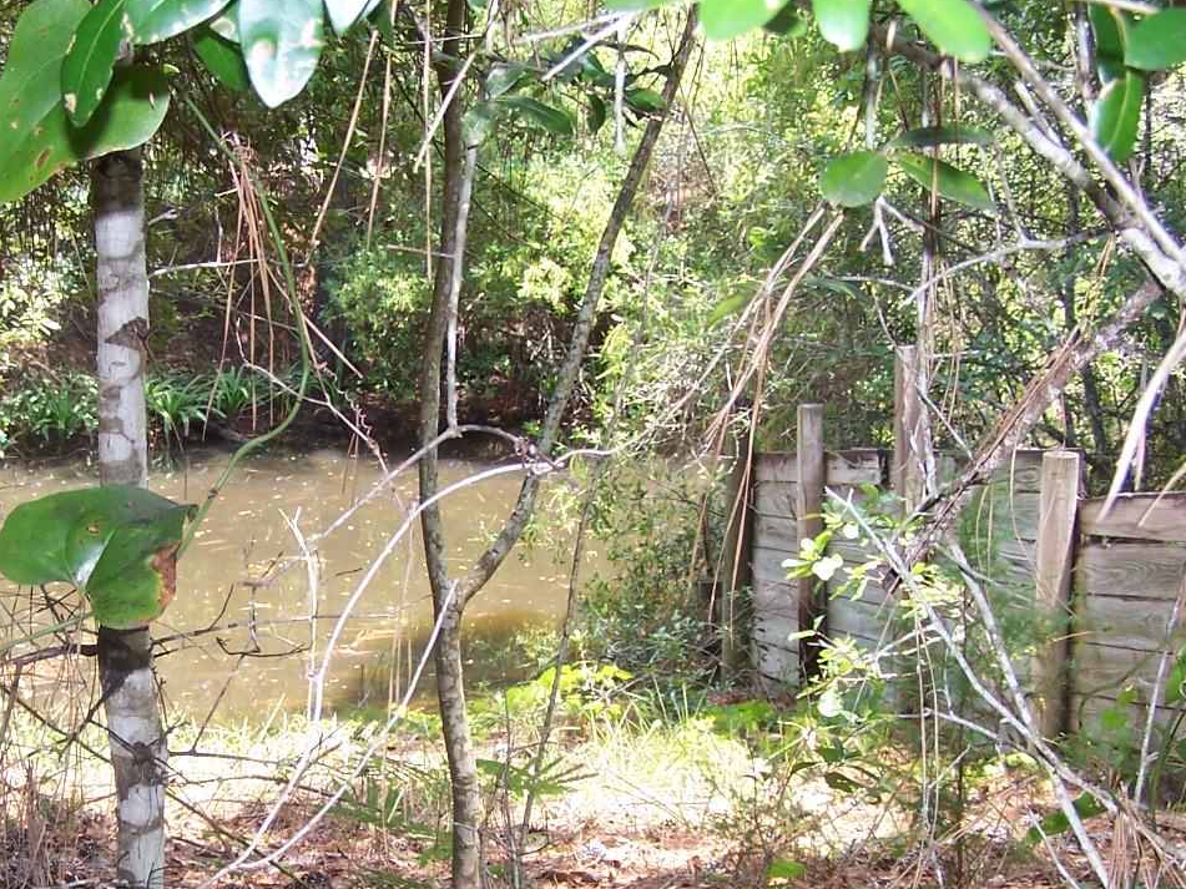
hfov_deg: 30.9
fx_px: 2124
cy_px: 627
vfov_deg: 23.5
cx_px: 358
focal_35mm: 62
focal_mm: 6.3
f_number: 2.8
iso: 80
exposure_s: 1/60
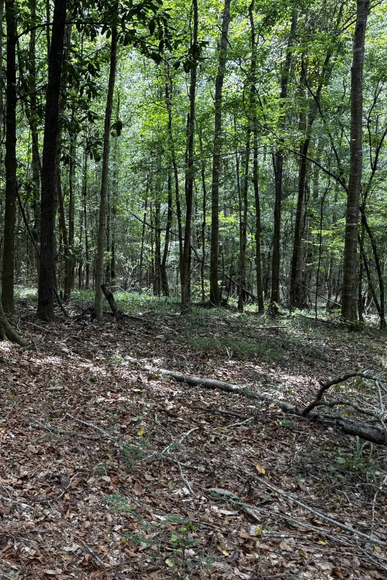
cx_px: -20
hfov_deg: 33.8
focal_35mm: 35
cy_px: 302
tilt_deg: -5.8
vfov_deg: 54.4
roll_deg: +0.3
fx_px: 564
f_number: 1.78
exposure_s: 1/121
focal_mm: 6.76
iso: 64
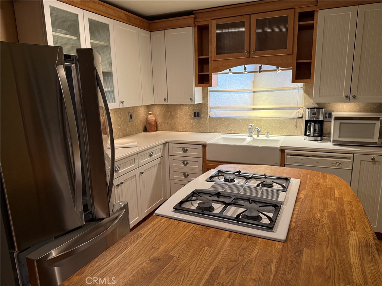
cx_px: 191
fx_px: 265
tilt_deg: -11.6
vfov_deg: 56.8
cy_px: 143
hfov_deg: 71.6
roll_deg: +1.5
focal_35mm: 24
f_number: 1.78
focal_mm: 6.76
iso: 250
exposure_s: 1/120
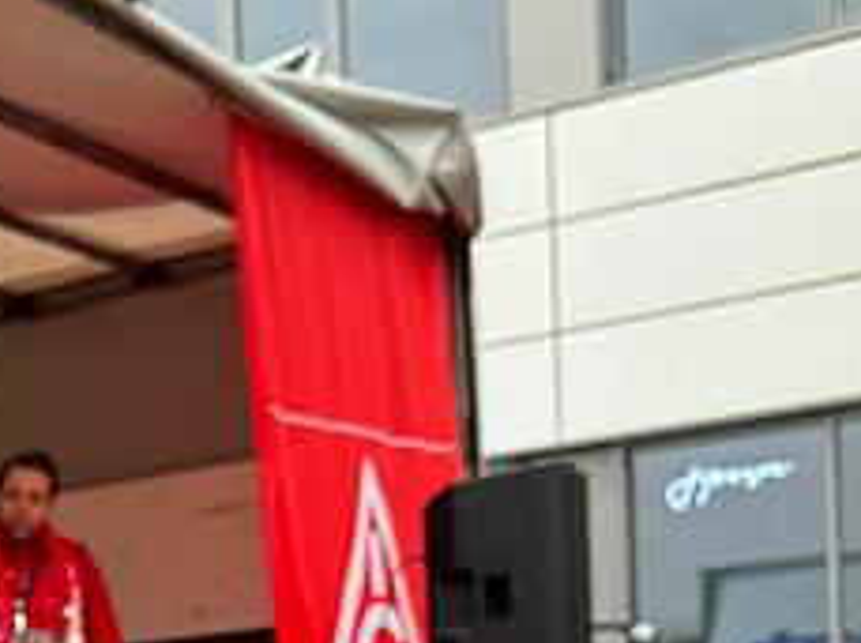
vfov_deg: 16.0
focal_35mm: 84
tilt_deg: -2.2
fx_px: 2086
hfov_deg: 21.4
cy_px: 974
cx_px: -207
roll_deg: +4.4
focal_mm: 6.76
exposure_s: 1/162
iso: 64
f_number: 1.78
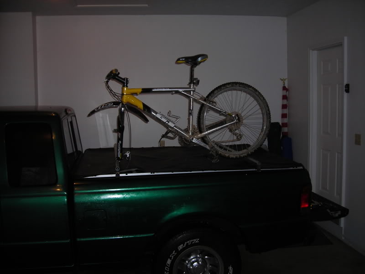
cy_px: 137
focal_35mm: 38
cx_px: 182
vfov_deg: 37.7
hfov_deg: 49.0
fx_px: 401
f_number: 3.2
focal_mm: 6.3
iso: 70
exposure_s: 1/60.1
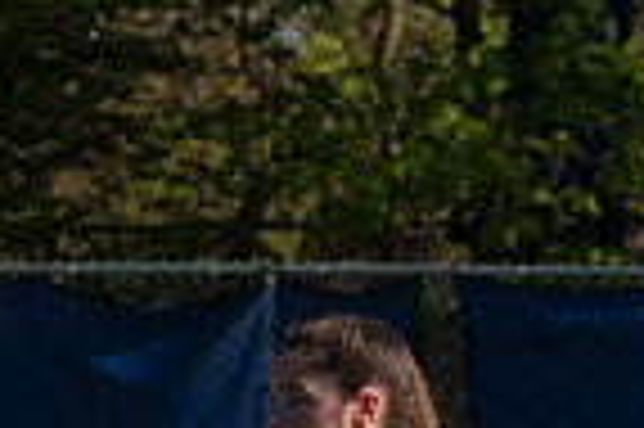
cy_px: 829
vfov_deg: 2.1
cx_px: 351
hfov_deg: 3.1
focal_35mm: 667
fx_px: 11918
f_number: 5.6
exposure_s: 1/1600
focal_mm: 110
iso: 250
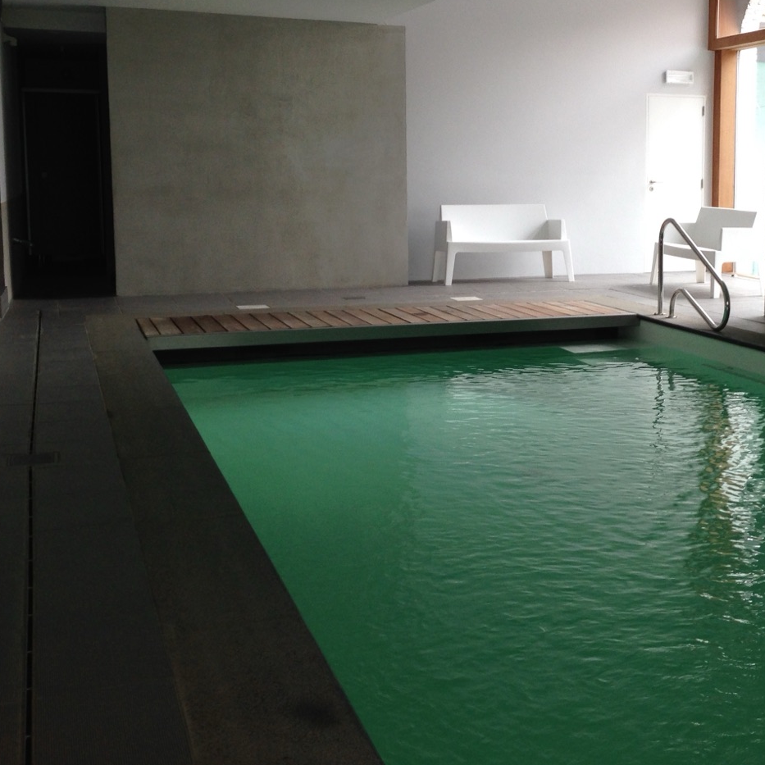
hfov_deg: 33.3
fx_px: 1250
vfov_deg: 33.8
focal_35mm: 50
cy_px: 285
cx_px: 578
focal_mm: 4.12
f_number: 2.4
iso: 50
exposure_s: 1/120
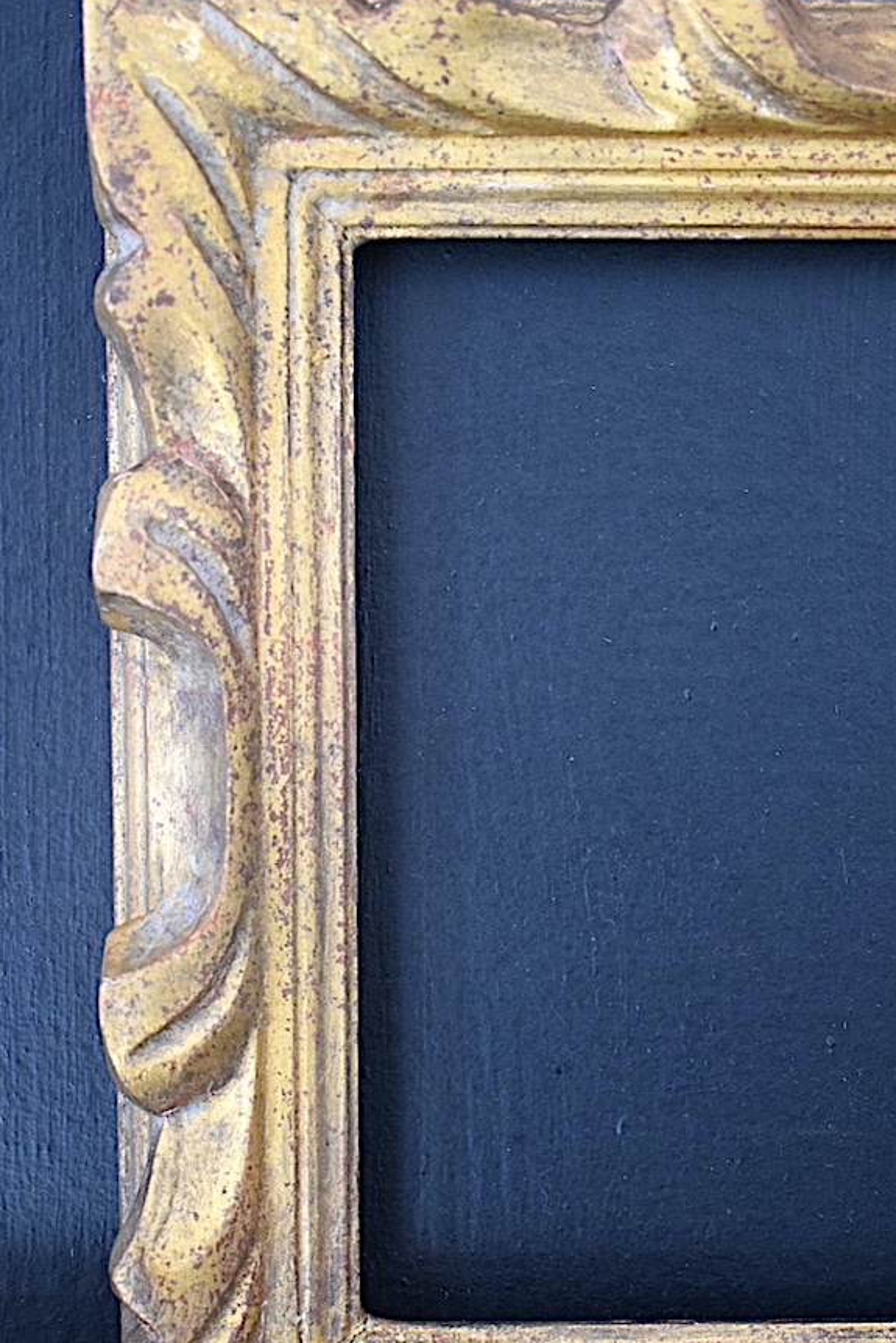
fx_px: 2414
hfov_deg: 21.0
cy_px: 720
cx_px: 486
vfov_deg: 31.1
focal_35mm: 65
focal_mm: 31
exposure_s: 1/60
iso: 2800
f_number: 4.2
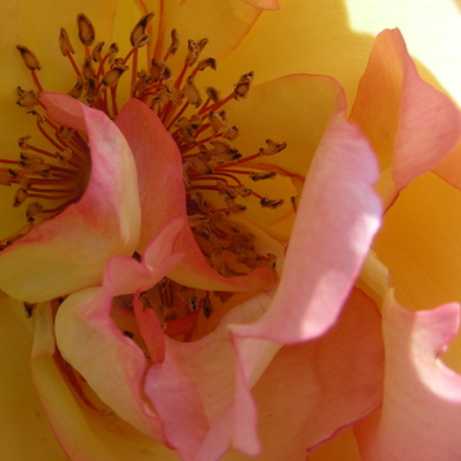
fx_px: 904
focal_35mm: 60
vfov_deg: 28.4
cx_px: 71
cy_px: 156
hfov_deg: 27.8
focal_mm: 6.3
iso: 50
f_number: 4
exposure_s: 1/173
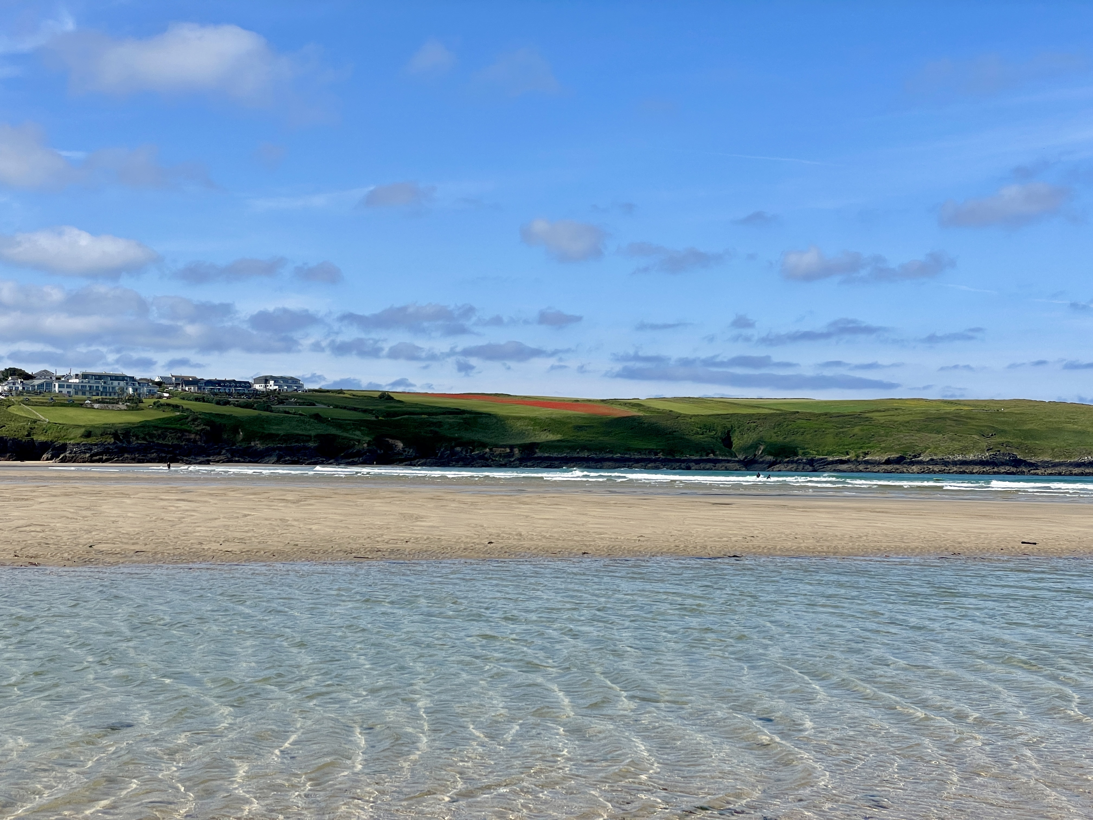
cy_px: 410
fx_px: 1642
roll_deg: -0.8
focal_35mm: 52
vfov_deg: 28.0
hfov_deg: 36.8
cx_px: 546
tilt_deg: +2.4
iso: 25
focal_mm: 6
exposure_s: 1/2660
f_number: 2
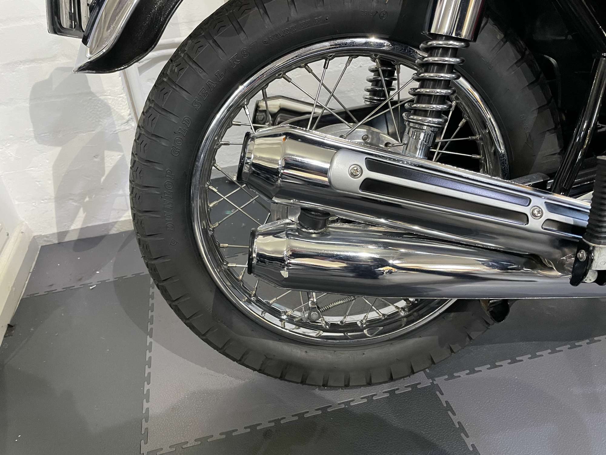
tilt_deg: -33.7
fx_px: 455
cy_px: 228
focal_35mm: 26
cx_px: 303
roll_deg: +6.2
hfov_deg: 67.3
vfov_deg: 53.1
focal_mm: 4.2
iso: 500
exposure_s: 1/50
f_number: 1.6
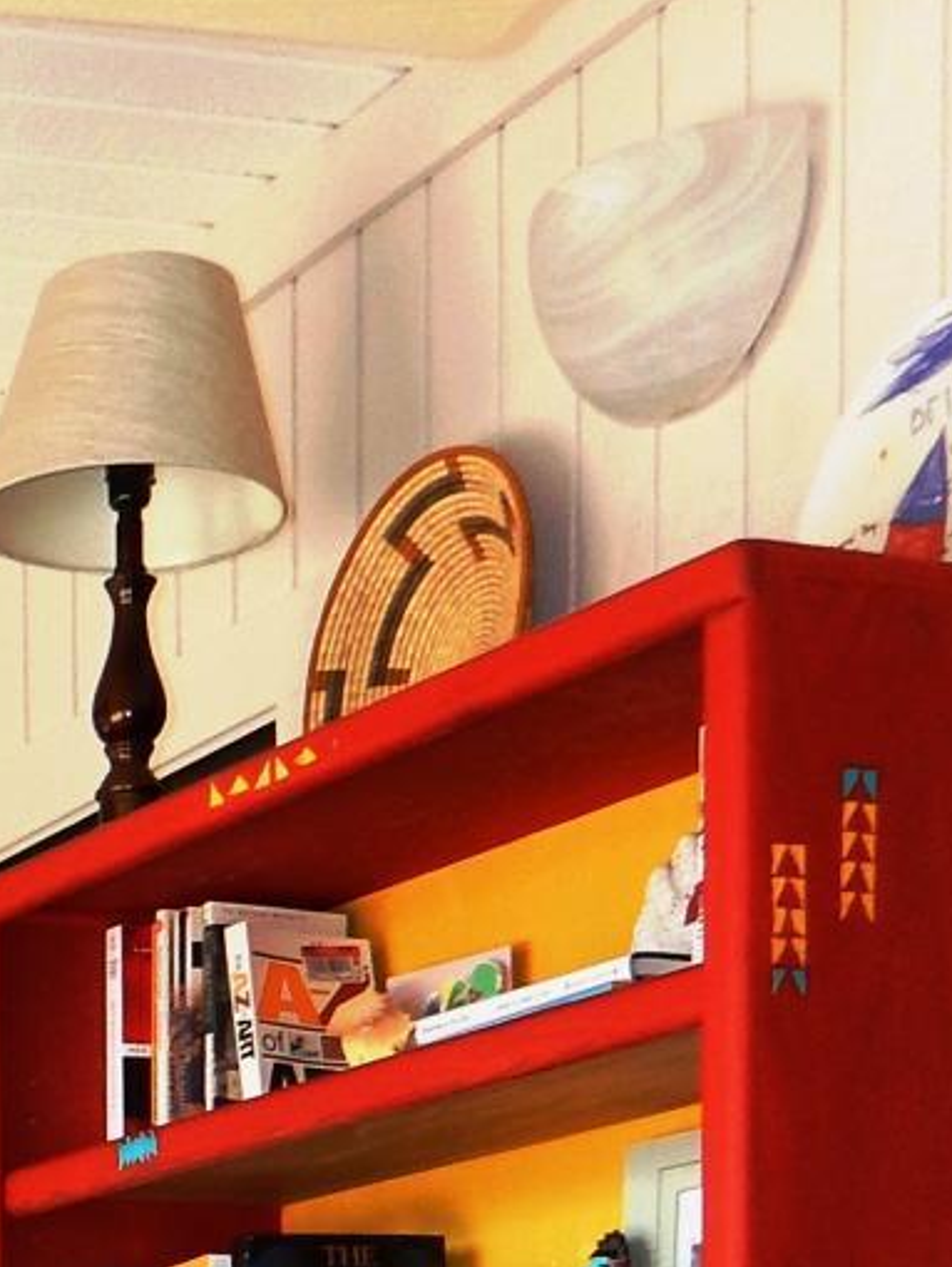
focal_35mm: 98
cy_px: 1985
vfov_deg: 17.6
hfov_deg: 13.8
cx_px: -626
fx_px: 3591
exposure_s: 1/50
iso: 125
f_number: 3.1
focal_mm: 4.5
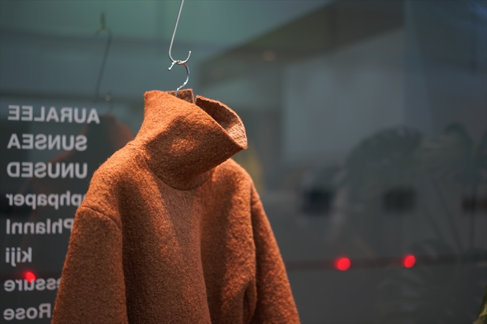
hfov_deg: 36.3
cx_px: 244
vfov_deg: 24.6
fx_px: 744
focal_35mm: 55
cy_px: 162
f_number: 1.8
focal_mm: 55
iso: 125
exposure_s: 1/60
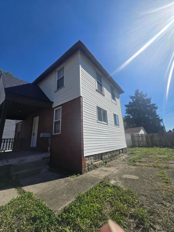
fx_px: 87
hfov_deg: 89.9
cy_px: 116
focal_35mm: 13
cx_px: 87
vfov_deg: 106.2
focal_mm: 2.2
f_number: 2.2
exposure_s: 1/3637
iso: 50
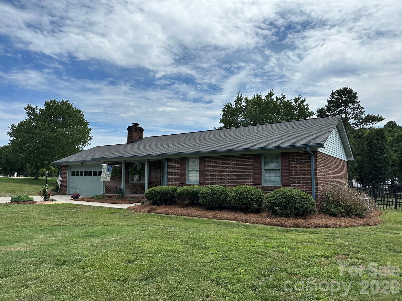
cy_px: 150
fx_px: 279
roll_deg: -0.9
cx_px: 201
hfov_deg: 71.6
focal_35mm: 24
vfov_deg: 56.8
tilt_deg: +4.2
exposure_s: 1/7576
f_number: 1.78
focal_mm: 6.86
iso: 80
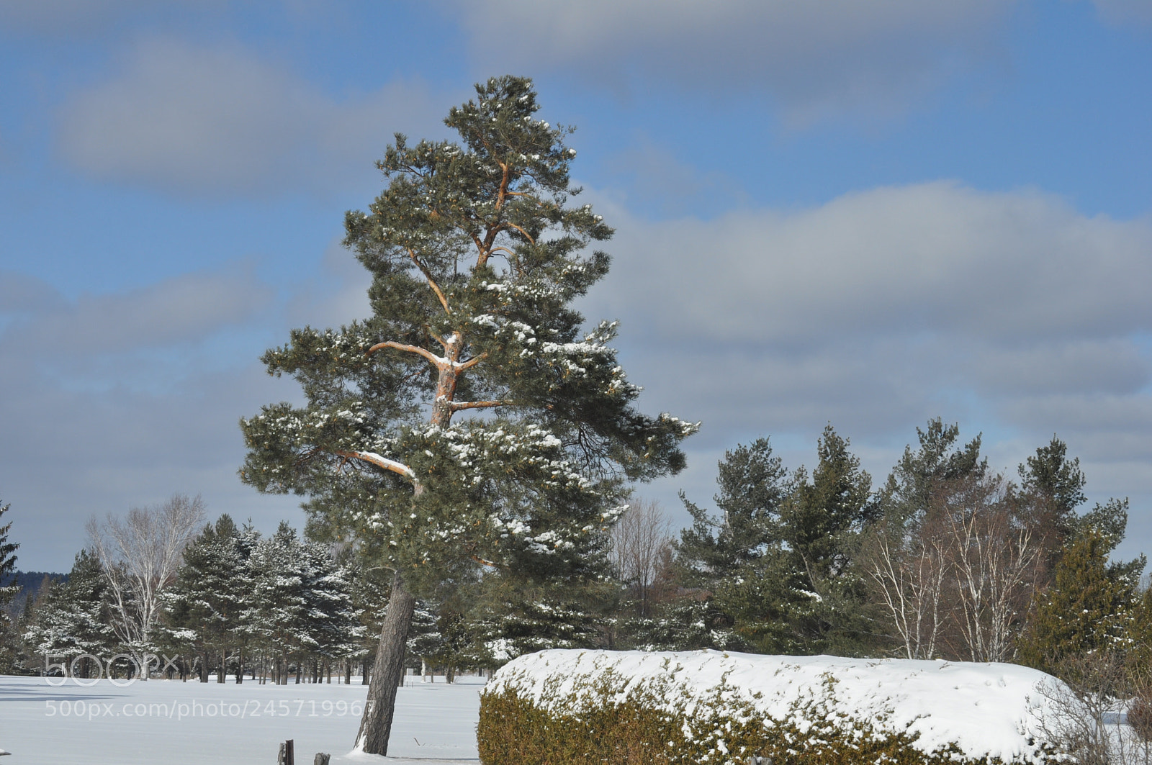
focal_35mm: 82
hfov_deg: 24.6
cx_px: 576
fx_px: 2637
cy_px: 382
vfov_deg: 16.5
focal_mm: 55
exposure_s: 1/500
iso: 200
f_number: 10
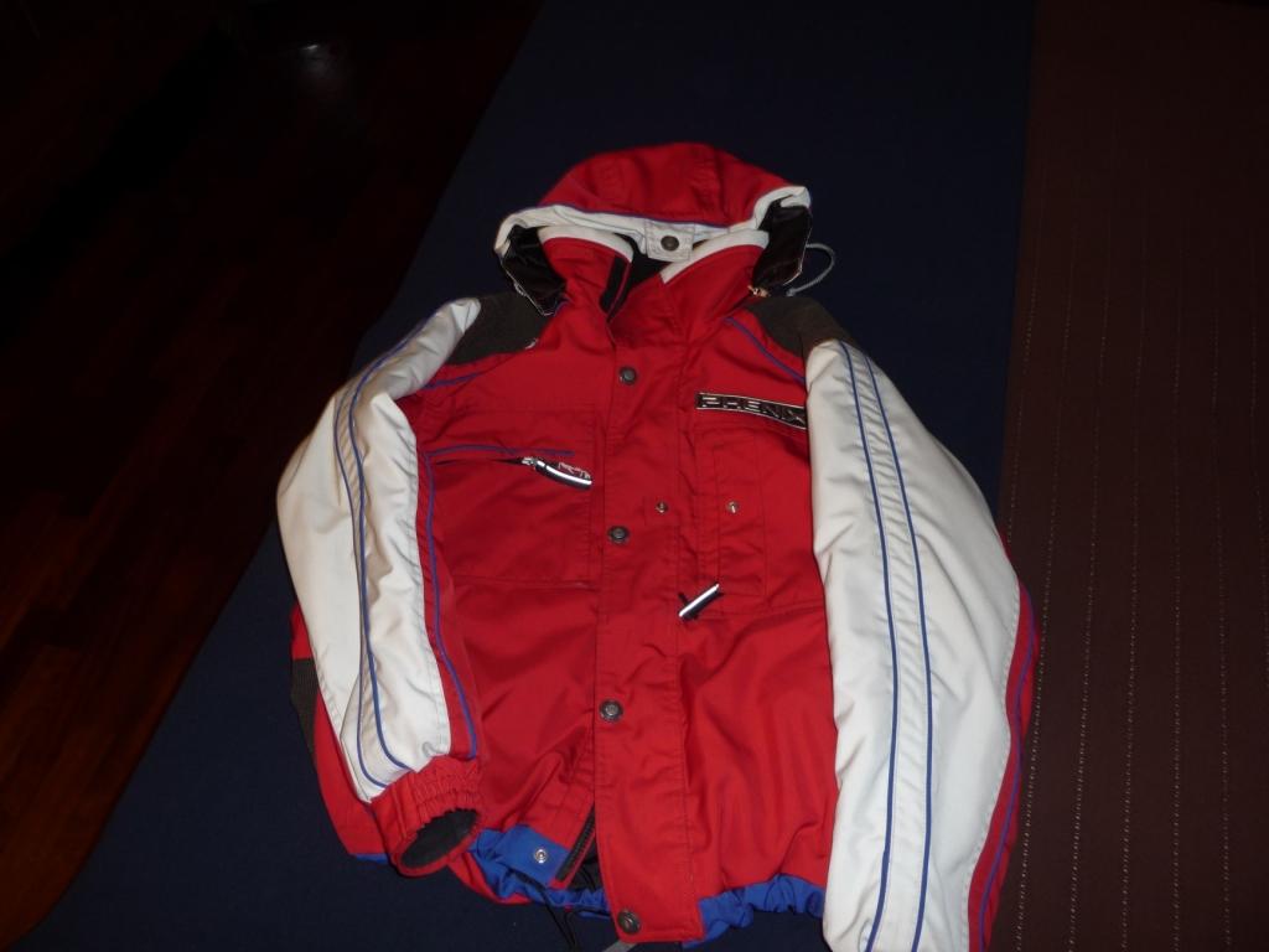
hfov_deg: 56.8
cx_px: 634
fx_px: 1173
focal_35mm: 32
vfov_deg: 44.2
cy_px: 476
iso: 100
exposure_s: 1/30
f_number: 3.5
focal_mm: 5.3
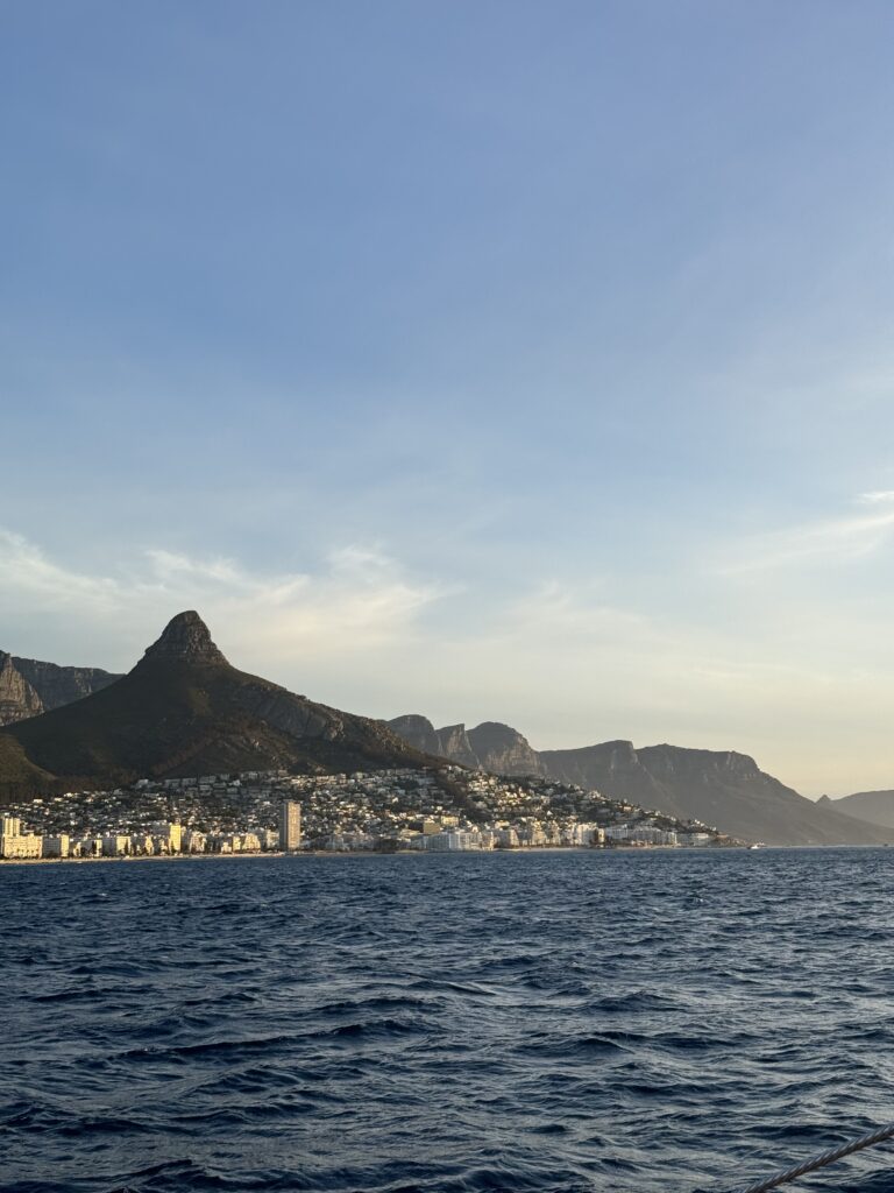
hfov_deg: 30.3
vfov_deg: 39.7
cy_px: 596
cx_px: 447
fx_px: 1653
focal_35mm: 48
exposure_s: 1/1524
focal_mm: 6.76
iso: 64
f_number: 1.78
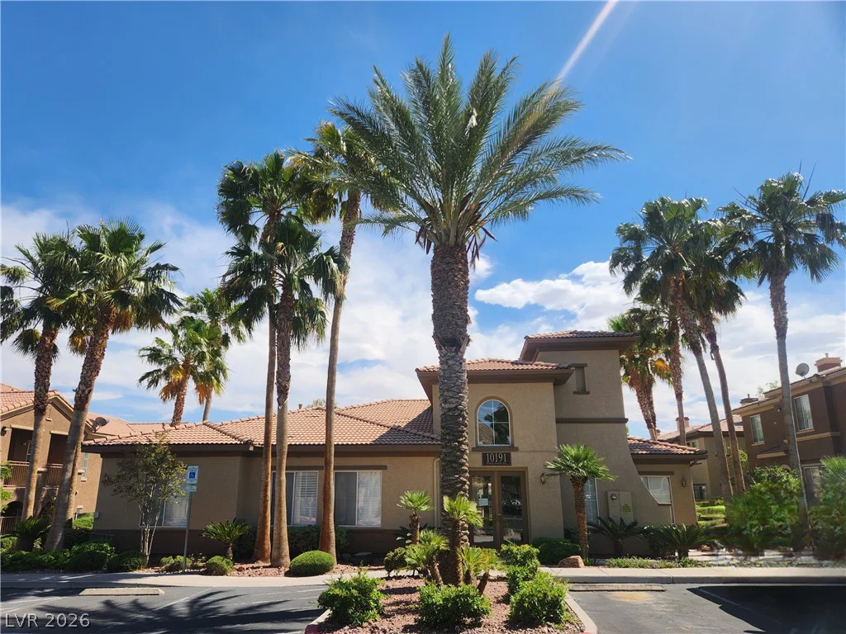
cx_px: 423
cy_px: 317
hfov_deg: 73.9
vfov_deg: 58.9
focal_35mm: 23
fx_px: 562
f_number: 1.8
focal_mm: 5.4
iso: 20
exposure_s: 1/2000
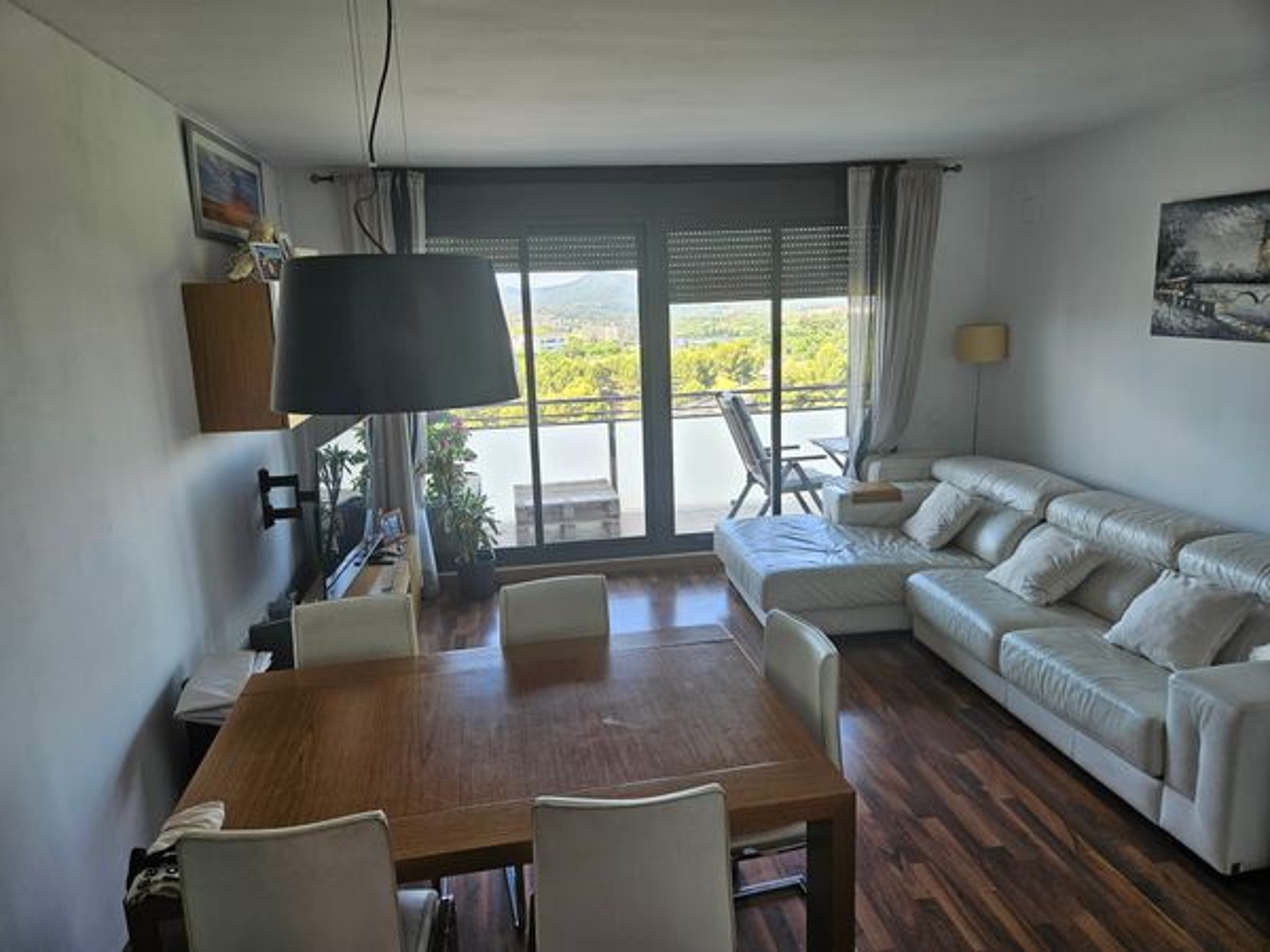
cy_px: 476
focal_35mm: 23
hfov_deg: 73.9
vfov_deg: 58.9
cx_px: 635
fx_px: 844
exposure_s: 1/120
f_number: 1.8
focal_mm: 5.4
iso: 40
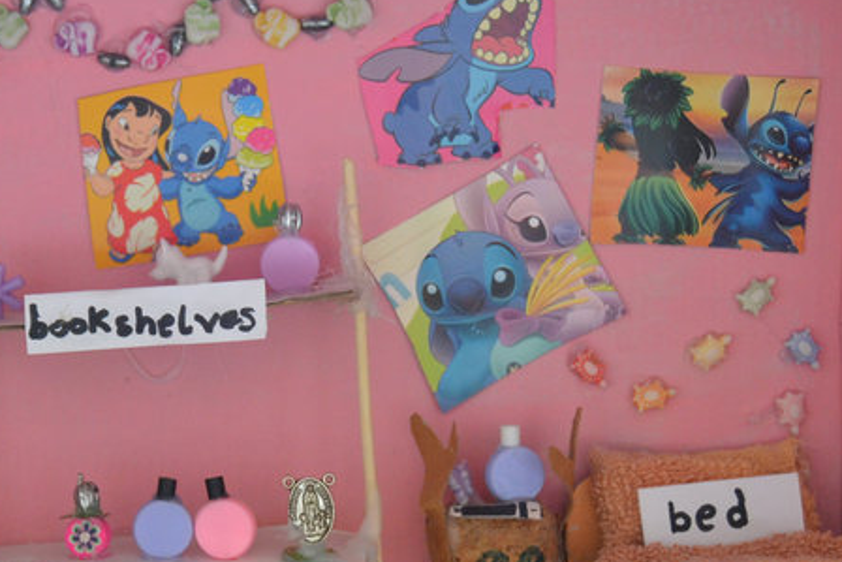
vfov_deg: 20.7
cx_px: 197
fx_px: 1524
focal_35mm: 65
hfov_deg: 30.3
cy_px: 420
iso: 1100
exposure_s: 1/60
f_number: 3.5
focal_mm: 19
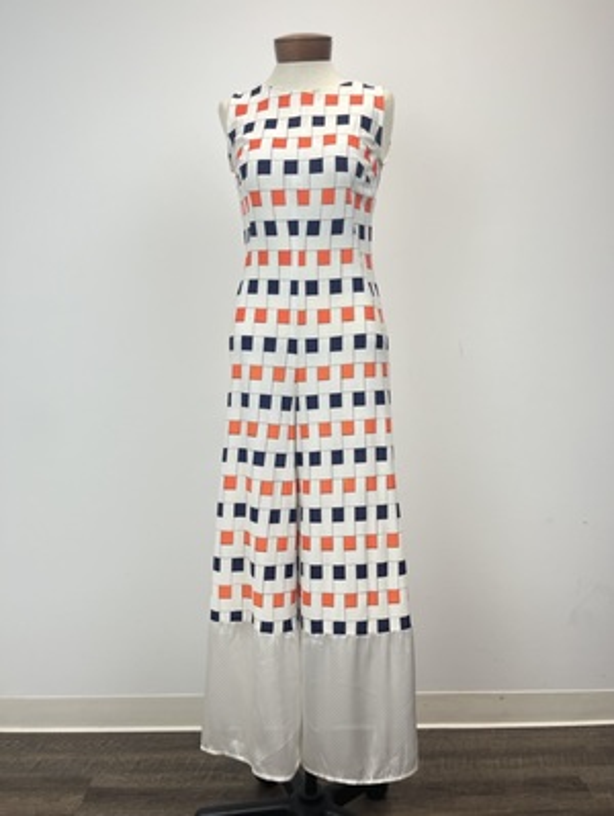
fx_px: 614
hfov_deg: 53.1
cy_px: 408
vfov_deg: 67.3
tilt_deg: -4.3
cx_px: 307
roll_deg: +0.8
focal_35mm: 26
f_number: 1.6
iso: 50
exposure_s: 1/154
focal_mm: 5.1
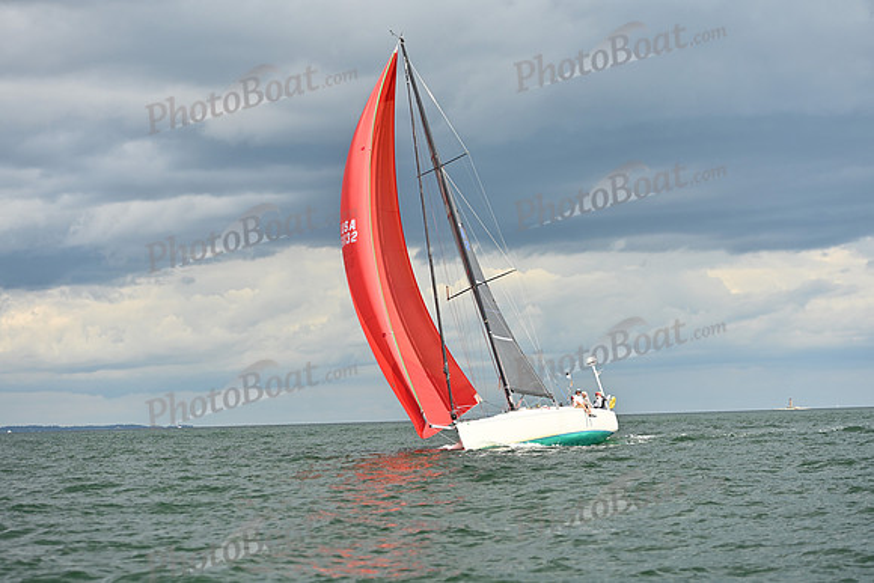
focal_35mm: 86
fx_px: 2088
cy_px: 292
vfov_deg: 15.9
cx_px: 437
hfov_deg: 23.6
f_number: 4
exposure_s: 1/1250
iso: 250
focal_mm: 86
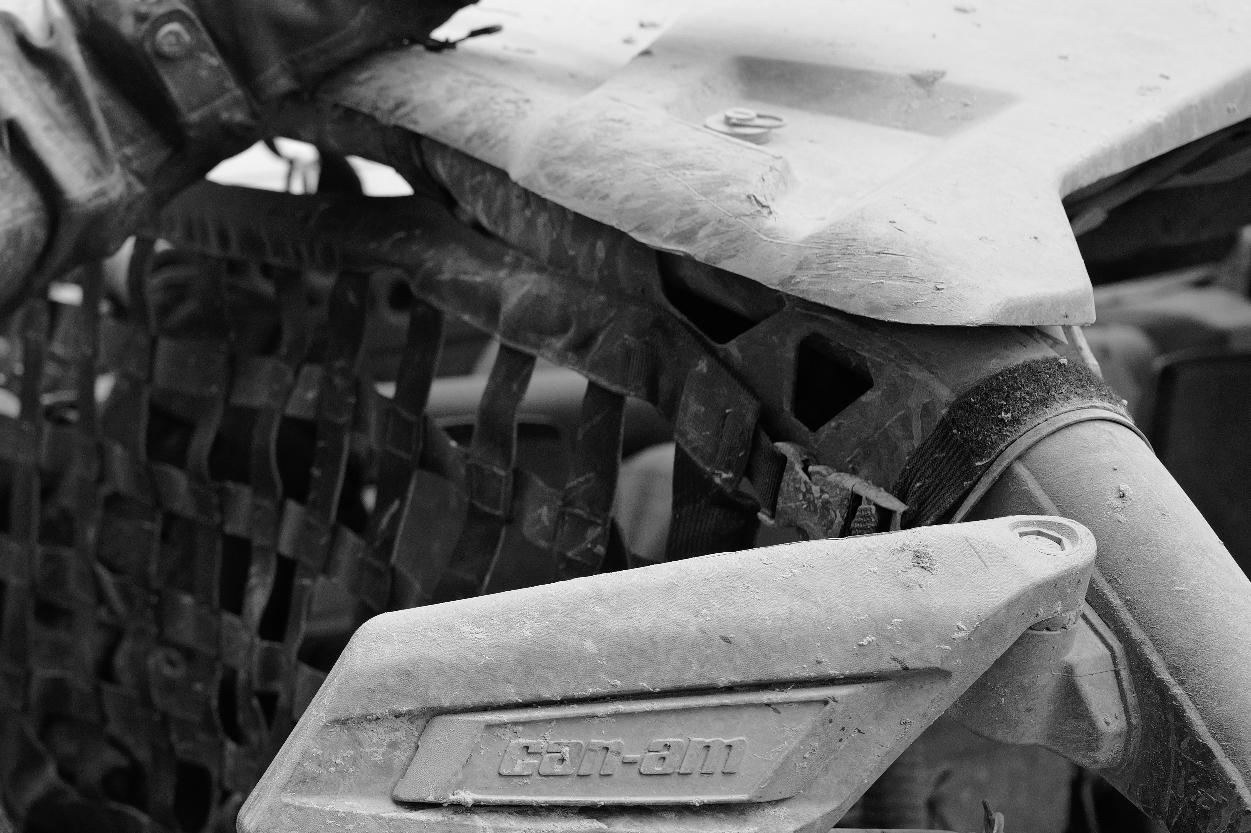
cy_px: 381
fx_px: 3160
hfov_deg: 21.7
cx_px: 55
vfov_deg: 15.0
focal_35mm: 91
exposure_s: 1/800
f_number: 5.6
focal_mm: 43
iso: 800
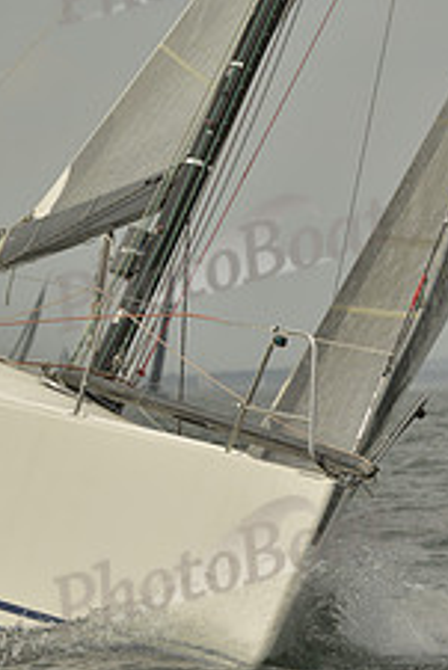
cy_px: 145
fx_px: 10511
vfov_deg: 3.7
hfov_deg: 2.4
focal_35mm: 564
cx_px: -99
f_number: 9
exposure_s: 1/1250
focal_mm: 220
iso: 280
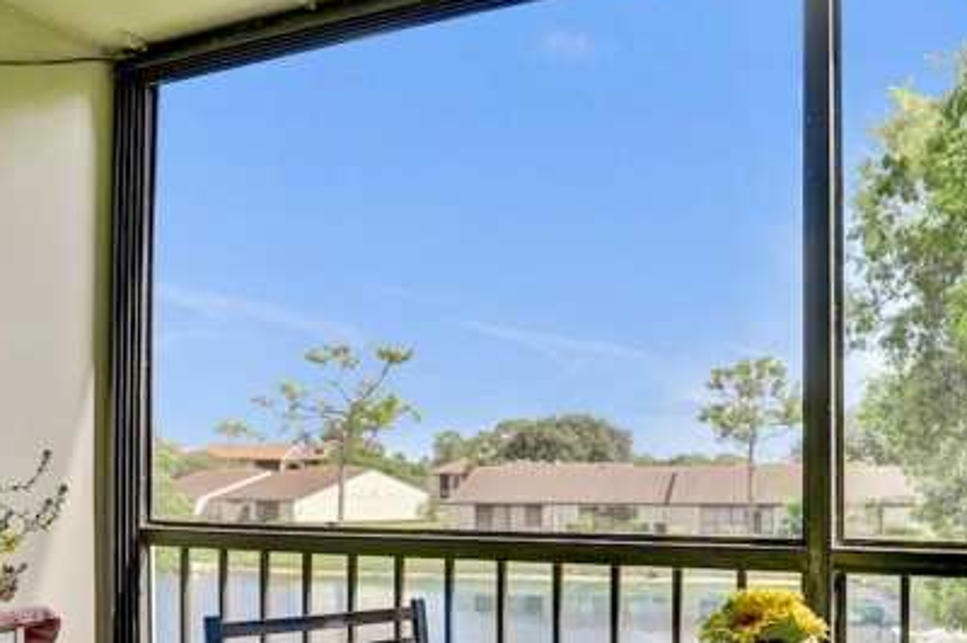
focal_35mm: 32
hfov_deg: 56.2
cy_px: 500
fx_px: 859
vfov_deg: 39.7
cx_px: 711
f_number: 2.8
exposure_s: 1/1250
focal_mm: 16
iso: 800
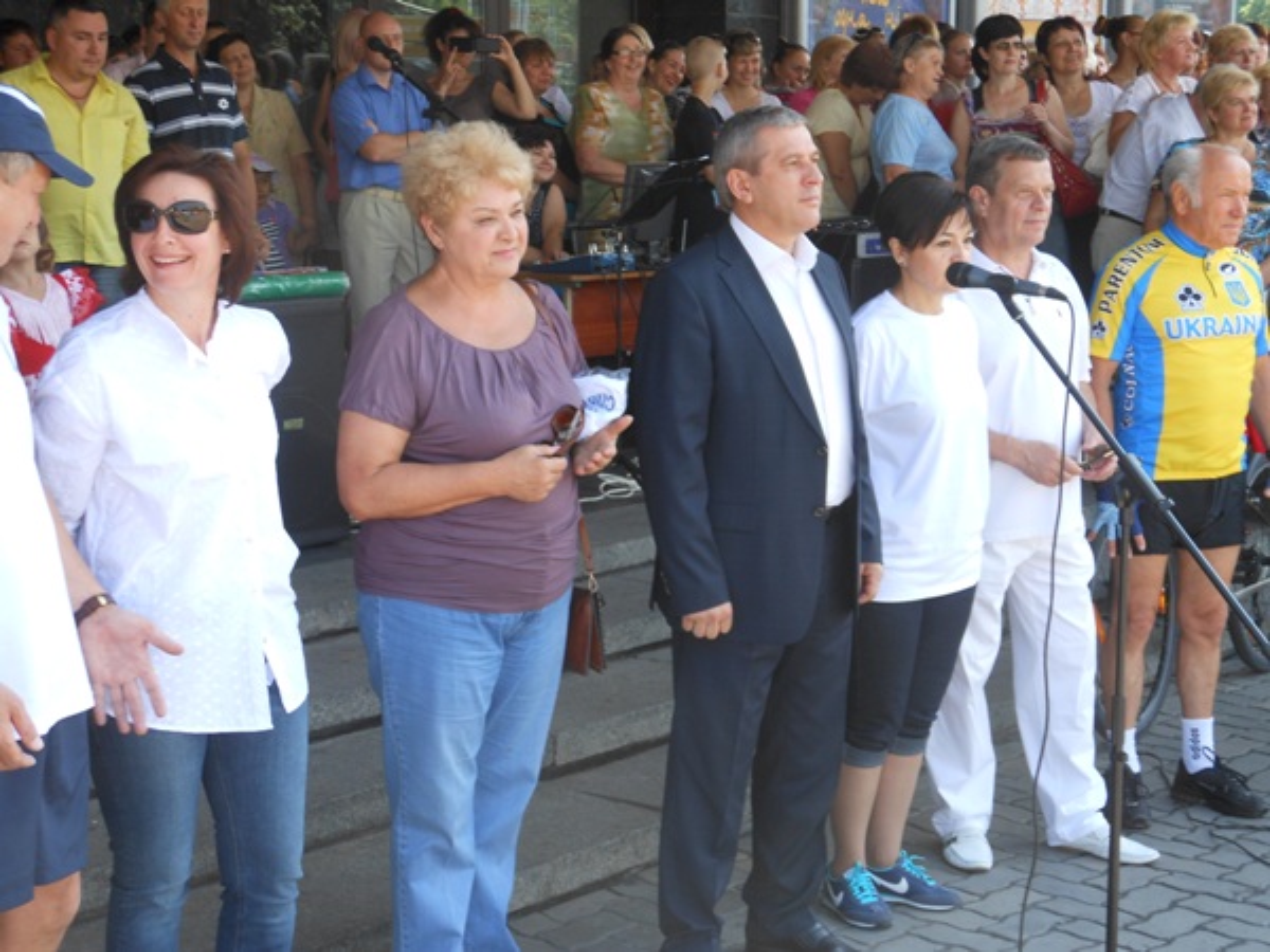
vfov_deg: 22.3
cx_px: 635
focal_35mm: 66
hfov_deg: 29.4
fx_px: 2421
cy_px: 476
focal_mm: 11.7
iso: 80
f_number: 4.3
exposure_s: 1/80
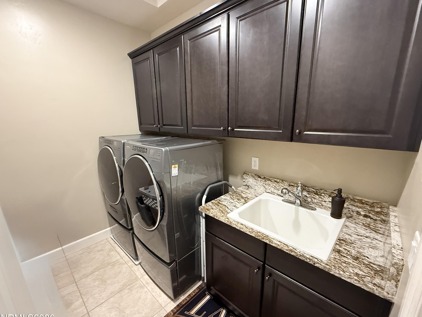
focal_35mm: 15
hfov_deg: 98.1
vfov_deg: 81.7
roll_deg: +0.1
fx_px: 183
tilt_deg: -13.7
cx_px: 219
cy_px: 164
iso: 640
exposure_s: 1/60
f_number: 2.2
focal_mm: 2.22
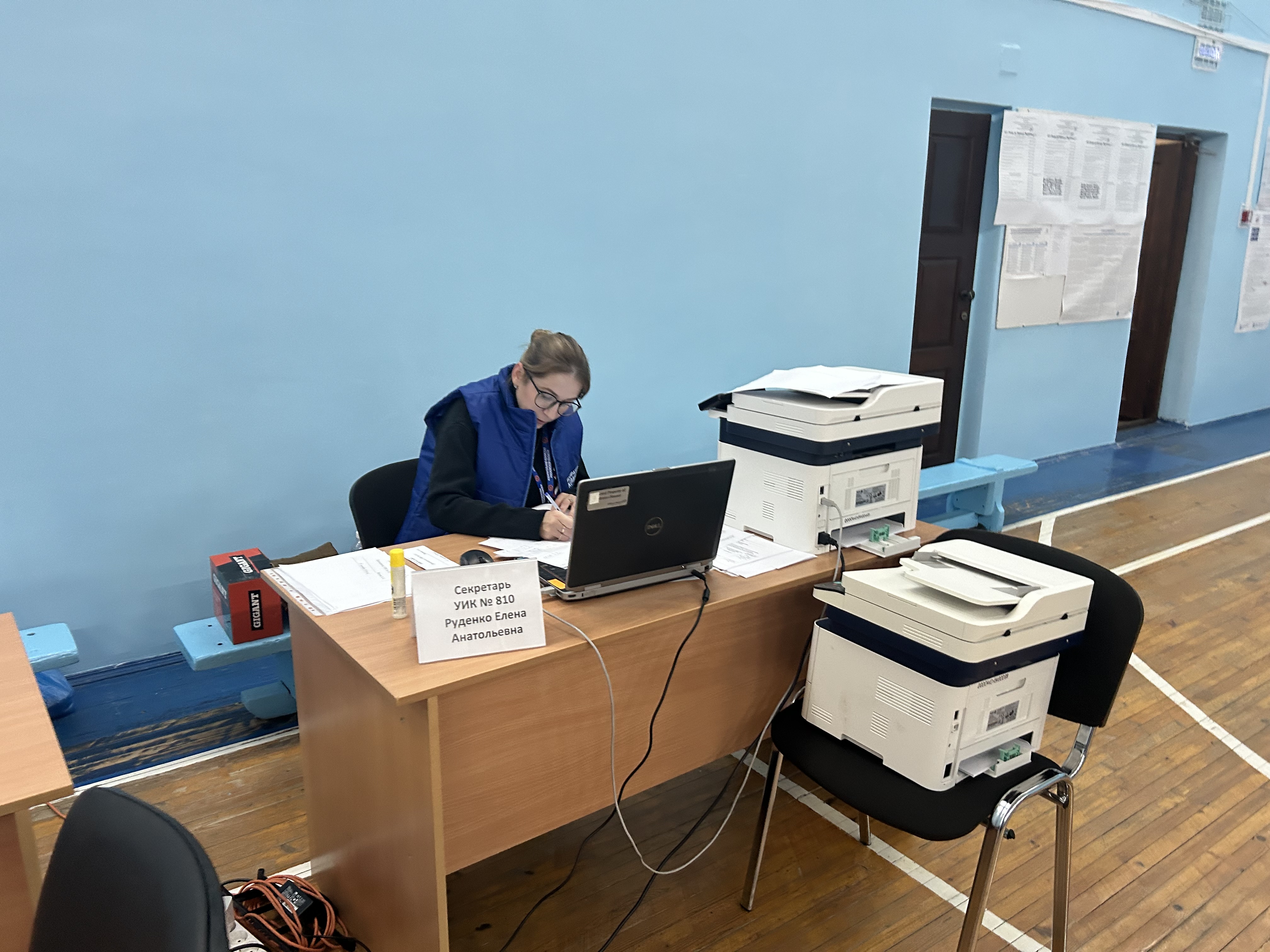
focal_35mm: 26
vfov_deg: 53.1
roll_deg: +3.4
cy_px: 476
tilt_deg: -18.9
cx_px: 635
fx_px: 954
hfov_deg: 67.3
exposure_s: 1/50
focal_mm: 5.7
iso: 250
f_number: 1.5
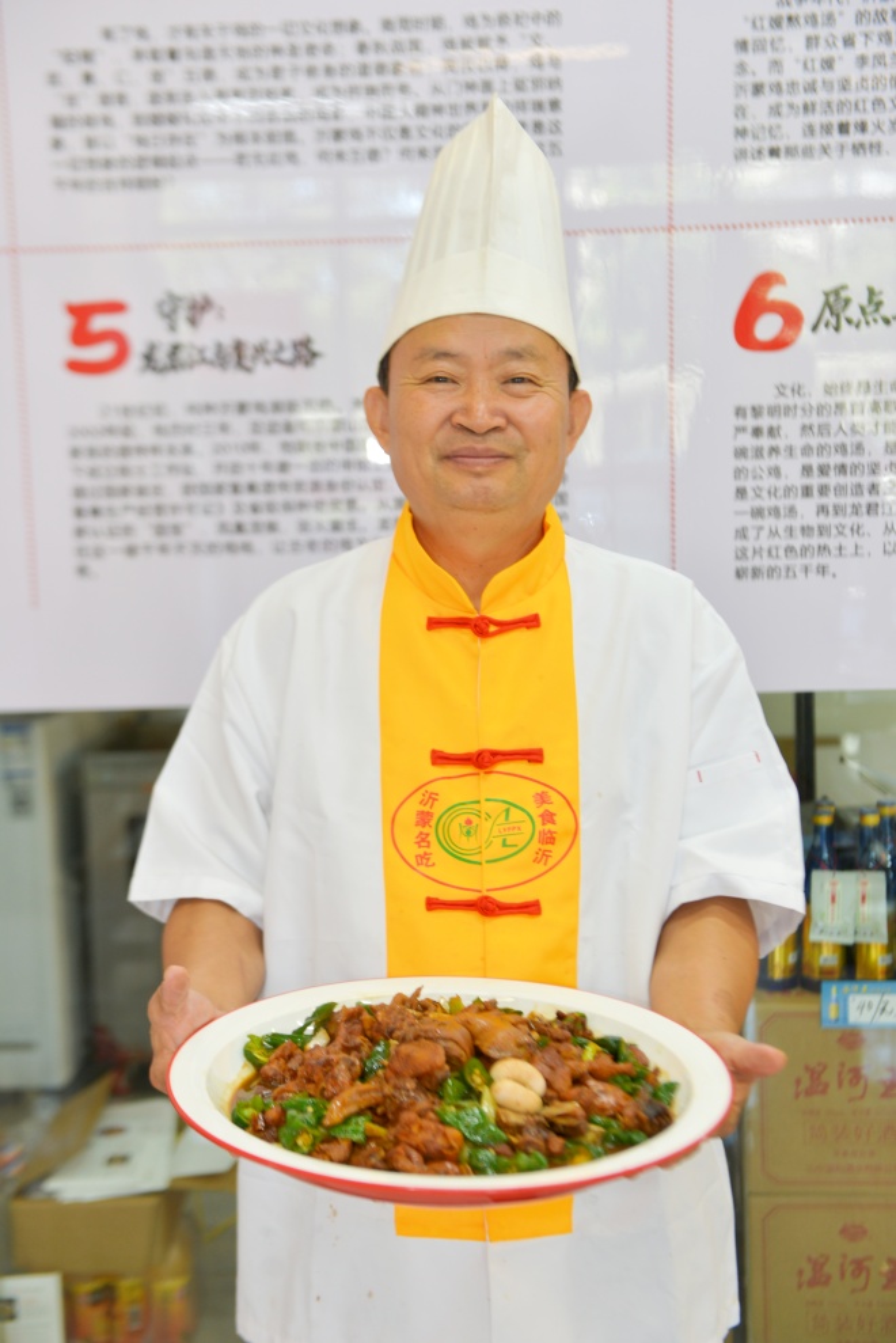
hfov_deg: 27.0
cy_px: 672
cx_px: 448
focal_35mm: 50
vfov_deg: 39.6
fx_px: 1865
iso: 250
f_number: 4
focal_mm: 50
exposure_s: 1/60
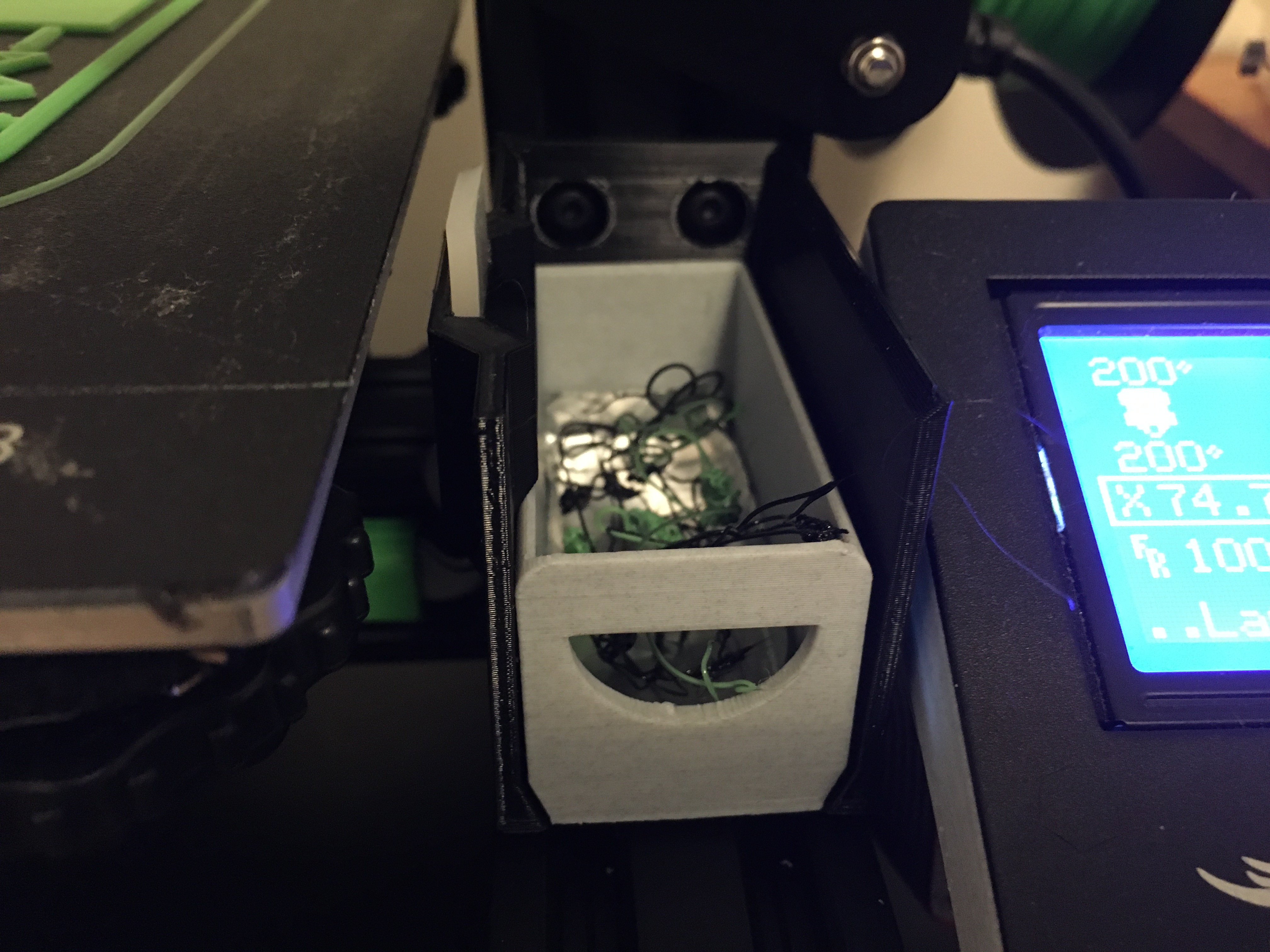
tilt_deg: -34.0
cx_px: 635
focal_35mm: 29
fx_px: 1064
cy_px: 476
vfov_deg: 48.2
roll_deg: -0.1
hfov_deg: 61.7
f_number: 2.2
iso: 250
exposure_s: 1/15
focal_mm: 4.15
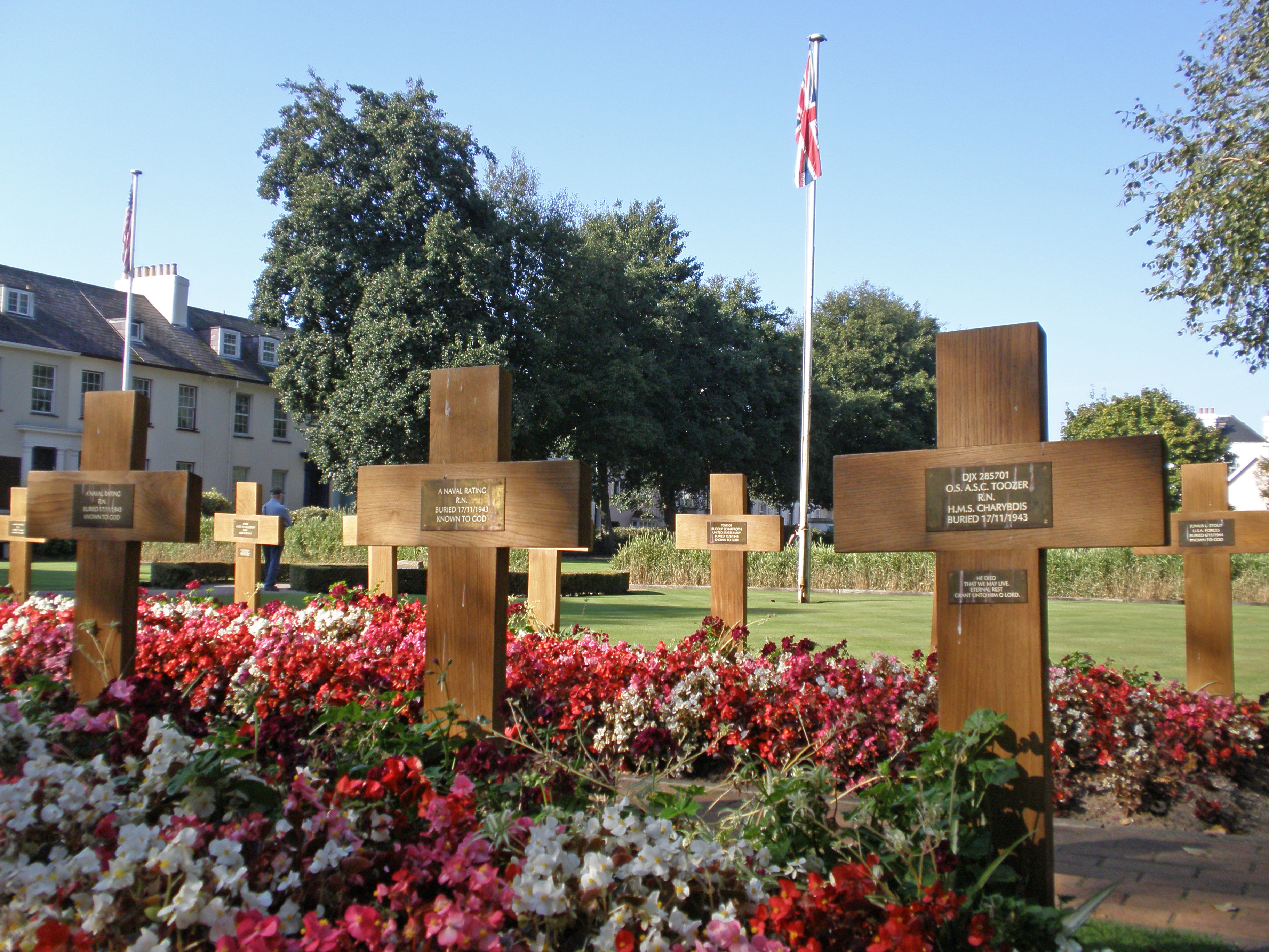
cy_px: 476
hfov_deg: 50.1
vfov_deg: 38.7
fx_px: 1356
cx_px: 634
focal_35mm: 37
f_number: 3.5
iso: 64
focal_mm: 6.6
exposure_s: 1/400
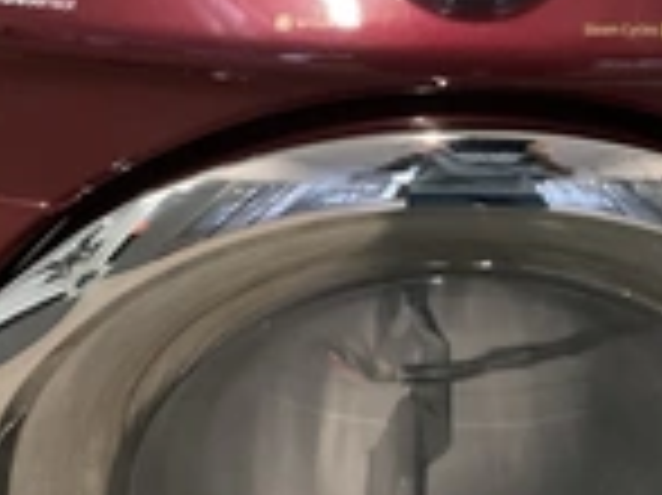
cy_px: 302
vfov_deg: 18.6
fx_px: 1510
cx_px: 473
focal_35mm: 79
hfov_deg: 24.5
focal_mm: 3
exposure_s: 1/30
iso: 500
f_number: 1.8
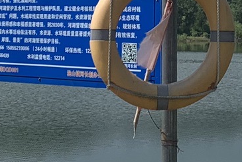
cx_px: 227
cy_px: -107
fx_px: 996
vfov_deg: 9.0
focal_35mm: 148
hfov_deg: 13.7
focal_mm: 4.25
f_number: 1.8
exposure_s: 1/3788
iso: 25
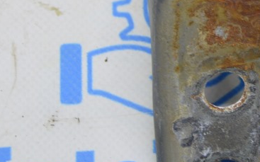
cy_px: 2
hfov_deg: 14.2
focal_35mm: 145
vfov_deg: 9.0
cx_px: 270
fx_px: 1027
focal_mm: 34
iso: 400
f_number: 5.6
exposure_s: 1/20
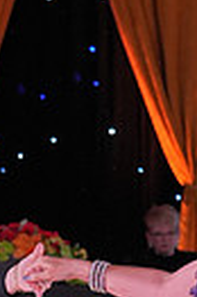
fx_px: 2814
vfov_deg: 6.0
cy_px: 410
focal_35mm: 342
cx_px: 98
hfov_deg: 4.0
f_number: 4
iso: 1600
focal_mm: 77
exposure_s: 1/400
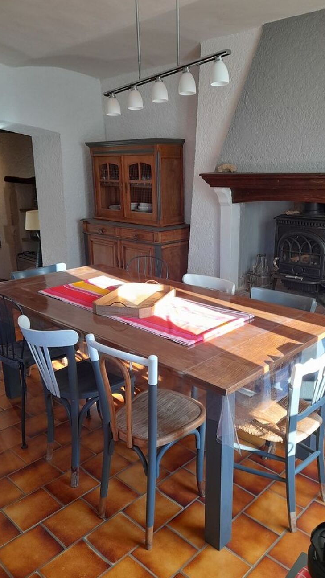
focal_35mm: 28
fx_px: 429
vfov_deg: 67.9
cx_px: 189
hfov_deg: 41.3
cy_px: 289
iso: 100
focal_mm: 4.6
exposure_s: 1/60
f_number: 2
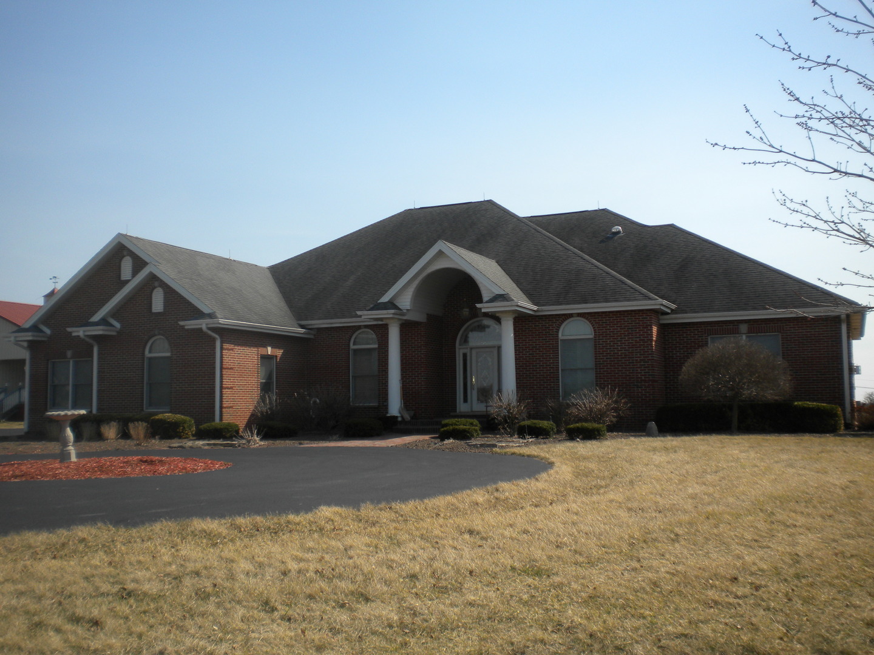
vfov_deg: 40.7
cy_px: 328
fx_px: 884
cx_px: 437
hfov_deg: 52.6
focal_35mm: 35
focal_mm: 6.3
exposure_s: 1/675
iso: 80
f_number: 4.6
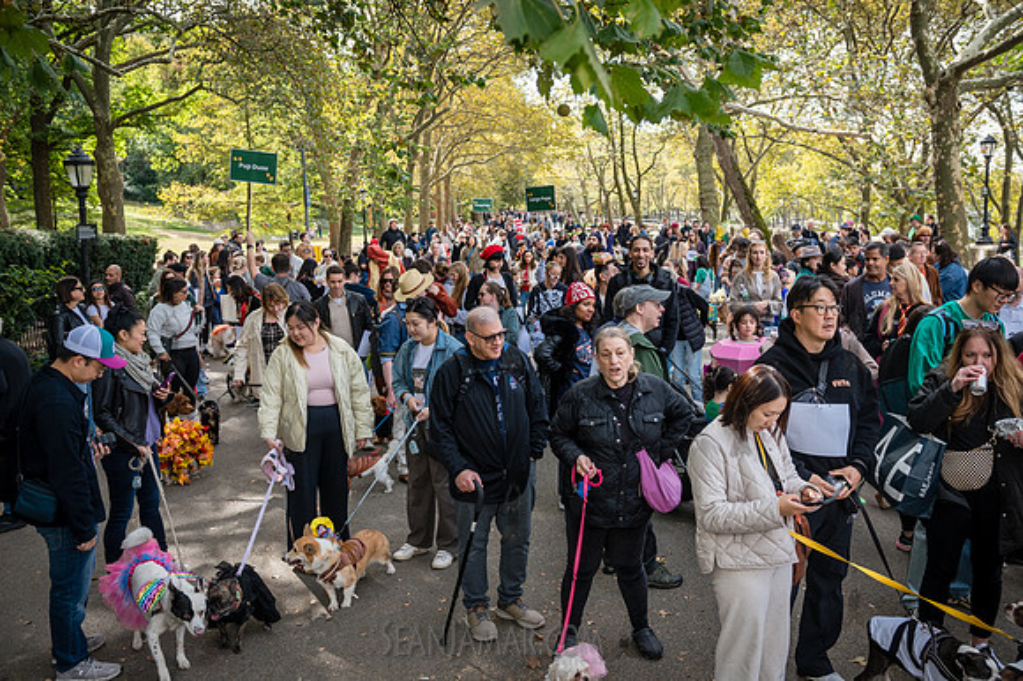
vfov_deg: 41.1
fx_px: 909
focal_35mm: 32
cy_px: 340
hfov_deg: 58.7
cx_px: 512
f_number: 5
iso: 1000
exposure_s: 1/800
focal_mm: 32
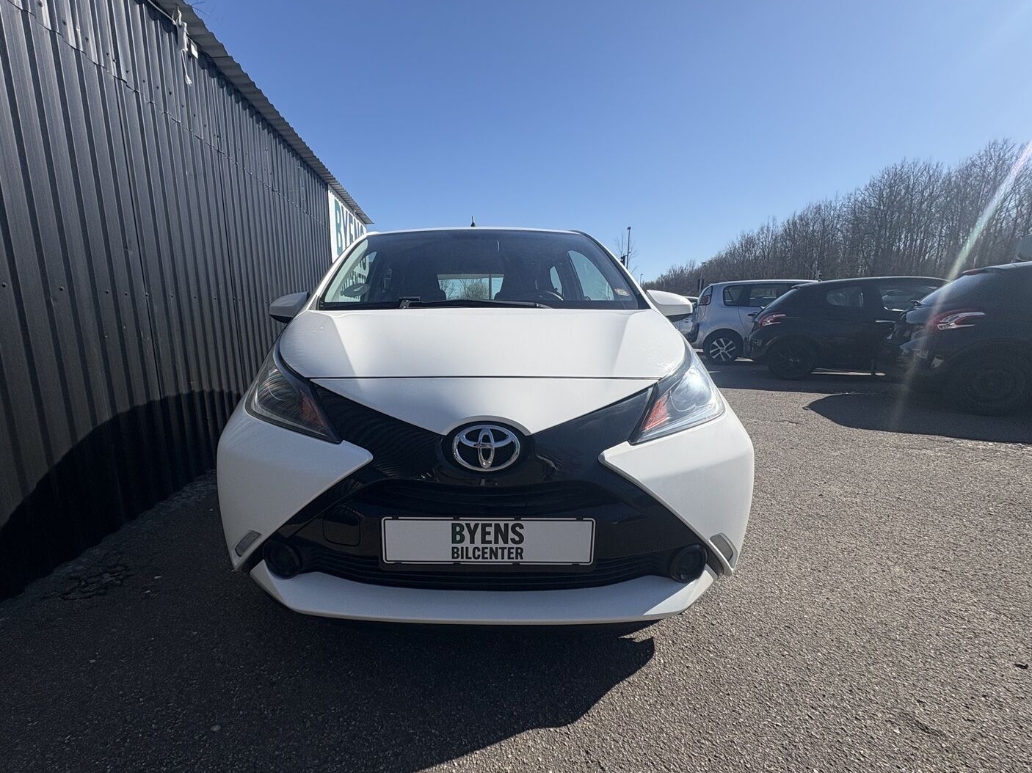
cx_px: 450
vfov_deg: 74.5
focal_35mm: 17
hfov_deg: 90.6
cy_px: 426
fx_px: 507
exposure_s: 1/3906
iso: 50
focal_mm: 2.22
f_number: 2.2
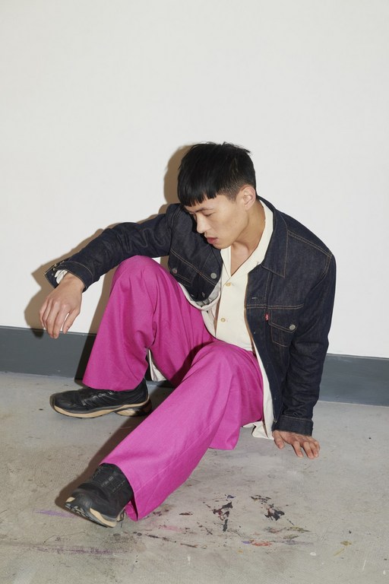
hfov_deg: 24.2
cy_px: 292
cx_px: 194
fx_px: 908
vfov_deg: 35.6
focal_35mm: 56
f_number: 8
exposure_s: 1/125
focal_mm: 56
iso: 400
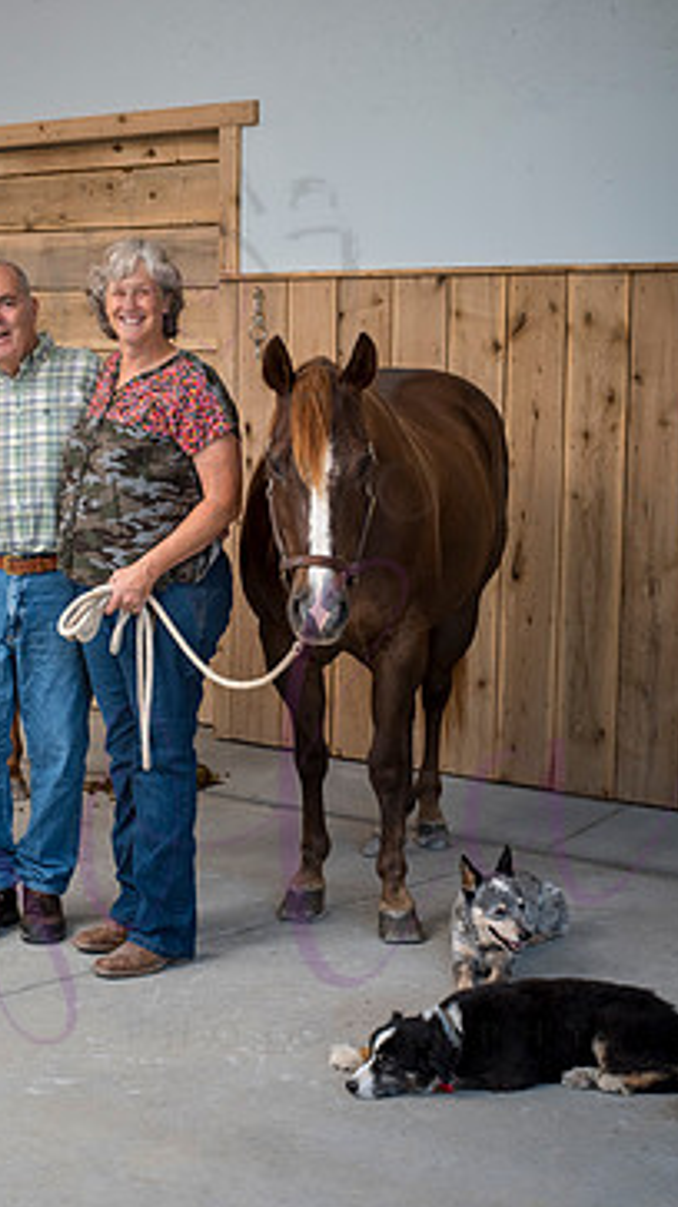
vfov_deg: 32.4
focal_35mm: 65
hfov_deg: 18.5
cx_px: 213
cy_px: 608
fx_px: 2079
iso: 400
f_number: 9
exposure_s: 1/160
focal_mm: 50
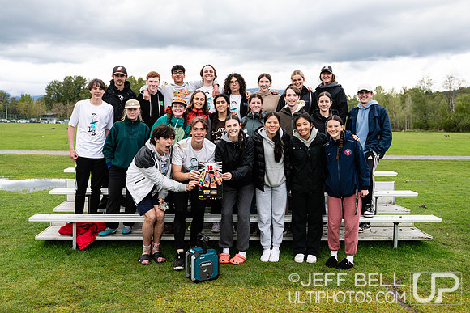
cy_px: 156
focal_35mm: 35
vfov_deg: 37.9
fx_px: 457
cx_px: 235
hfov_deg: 54.4
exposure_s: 1/250
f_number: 5.6
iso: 220
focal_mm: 35
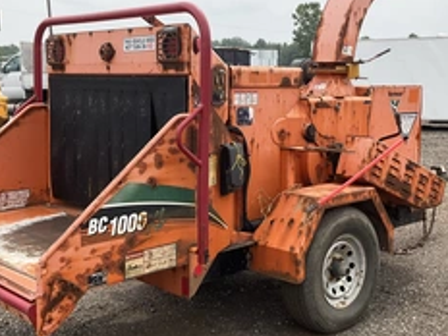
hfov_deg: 38.2
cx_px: 236
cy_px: 143
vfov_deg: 29.1
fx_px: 647
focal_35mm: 50
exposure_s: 1/1675
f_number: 1.8
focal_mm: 3
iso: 25
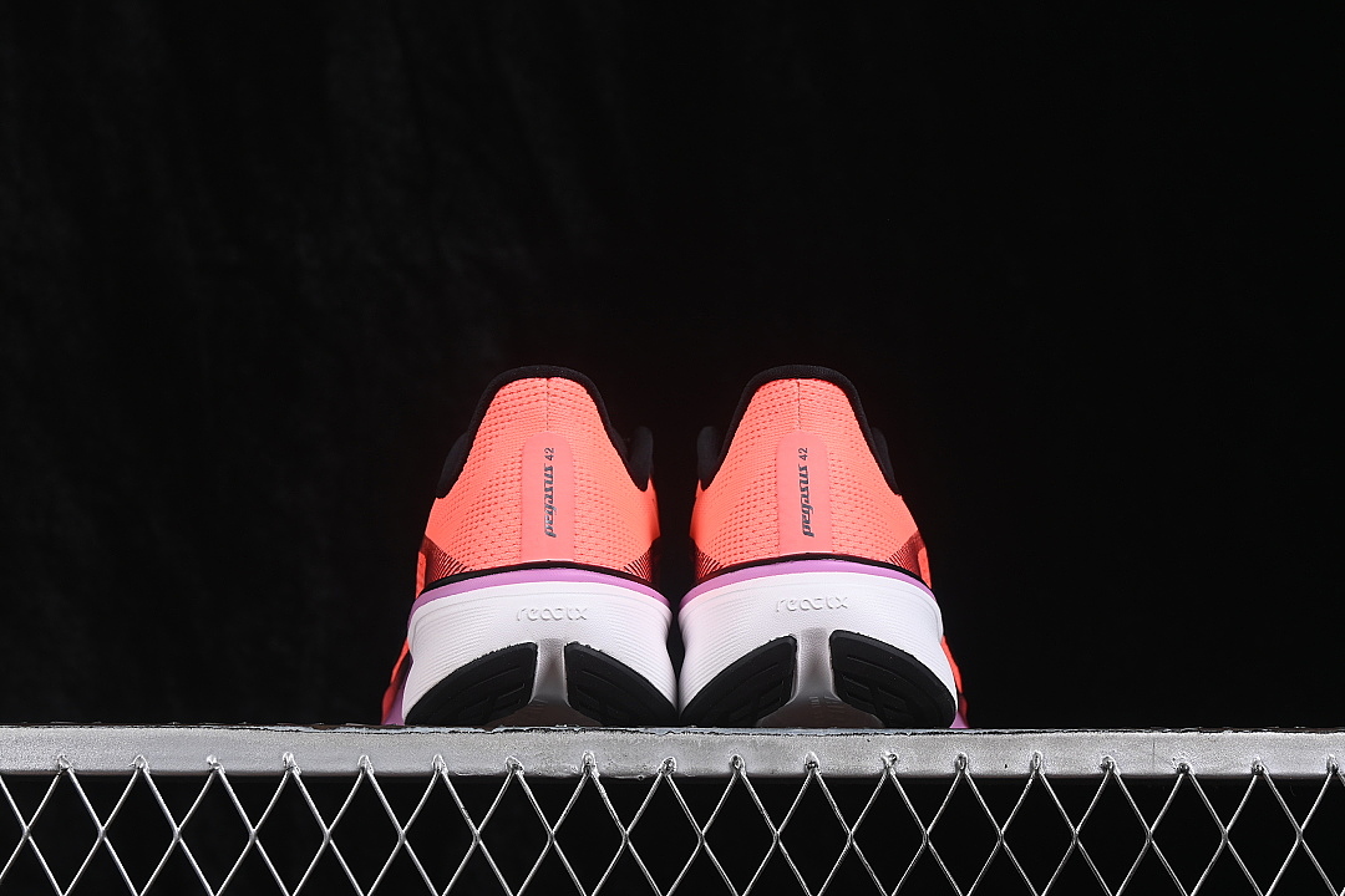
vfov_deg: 18.2
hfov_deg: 27.0
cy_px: 448
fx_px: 2802
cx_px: 672
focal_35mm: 75
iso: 160
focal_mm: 50
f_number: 8
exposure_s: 1/80
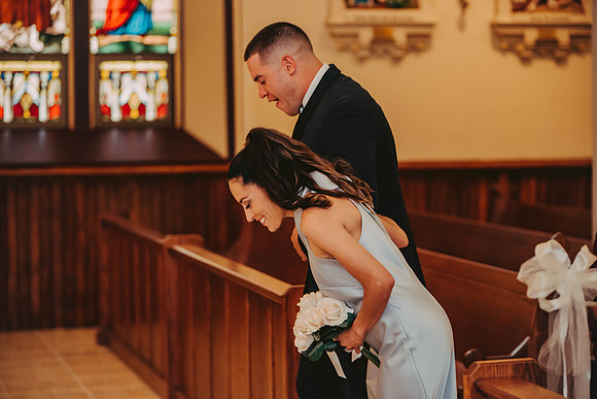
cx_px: 298
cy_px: 200
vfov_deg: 13.0
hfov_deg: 19.5
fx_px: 1742
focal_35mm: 105
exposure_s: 1/60
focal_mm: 105
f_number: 2.8
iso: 800
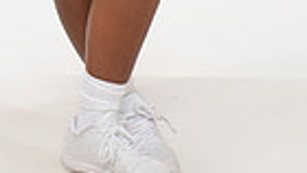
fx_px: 1263
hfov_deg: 13.6
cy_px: -252
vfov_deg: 7.3
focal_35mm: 155
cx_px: -7
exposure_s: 1/320
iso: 500
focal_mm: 46
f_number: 7.1
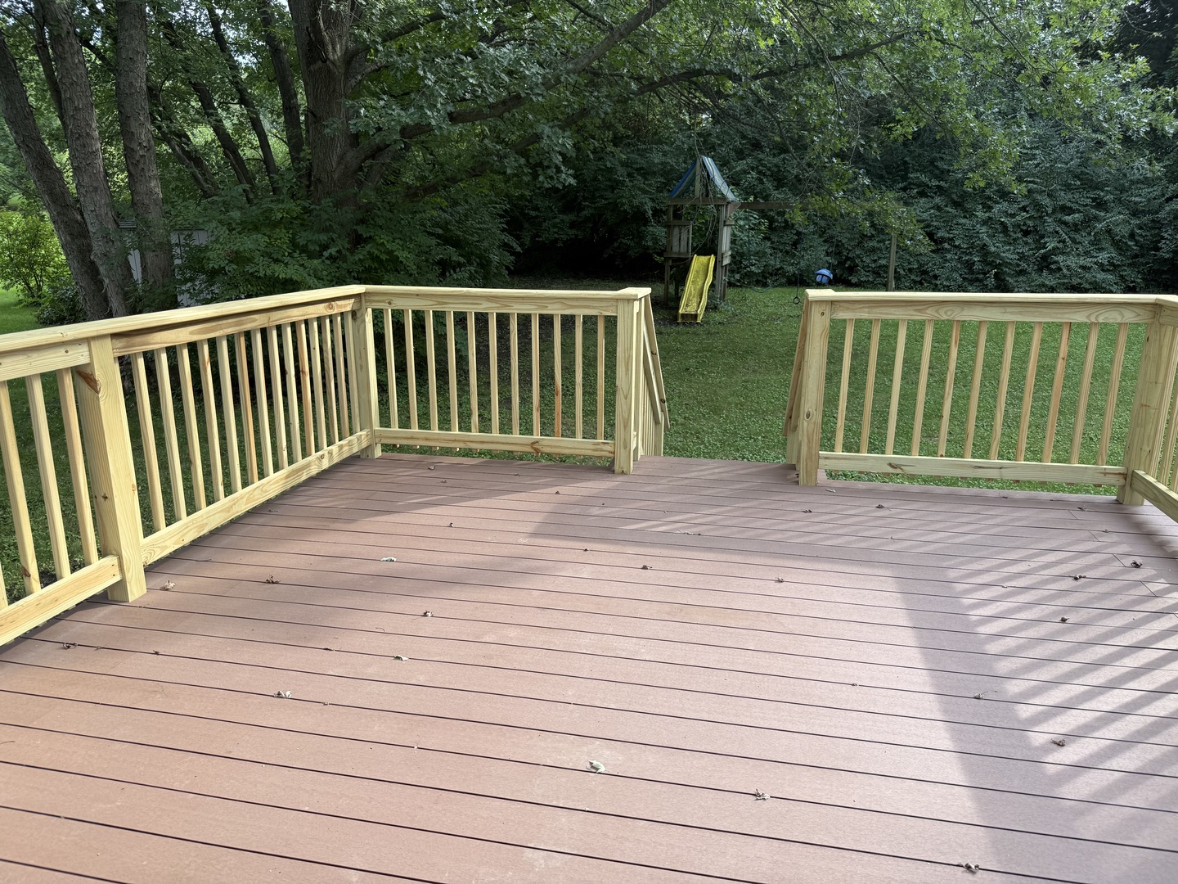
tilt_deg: -15.1
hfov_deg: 71.6
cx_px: 589
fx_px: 817
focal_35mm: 24
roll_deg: -0.8
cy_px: 442
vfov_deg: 56.8
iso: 80
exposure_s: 1/521
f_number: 1.78
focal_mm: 6.76
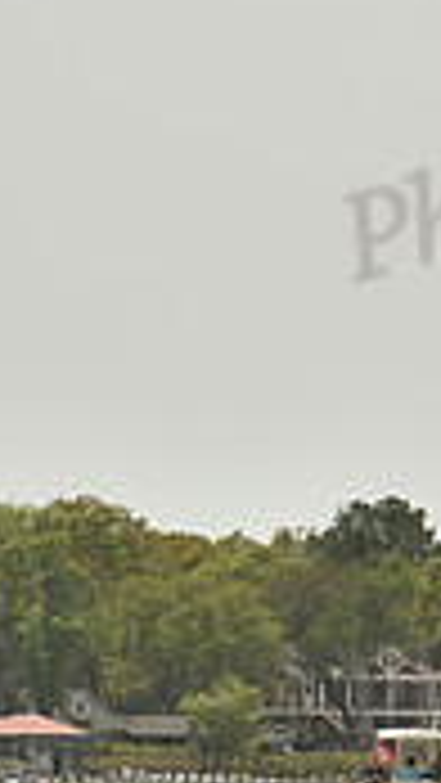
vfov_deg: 3.1
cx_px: 1215
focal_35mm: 698
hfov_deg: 1.7
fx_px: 14496
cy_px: 335
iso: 320
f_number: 8
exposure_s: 1/1250
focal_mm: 200
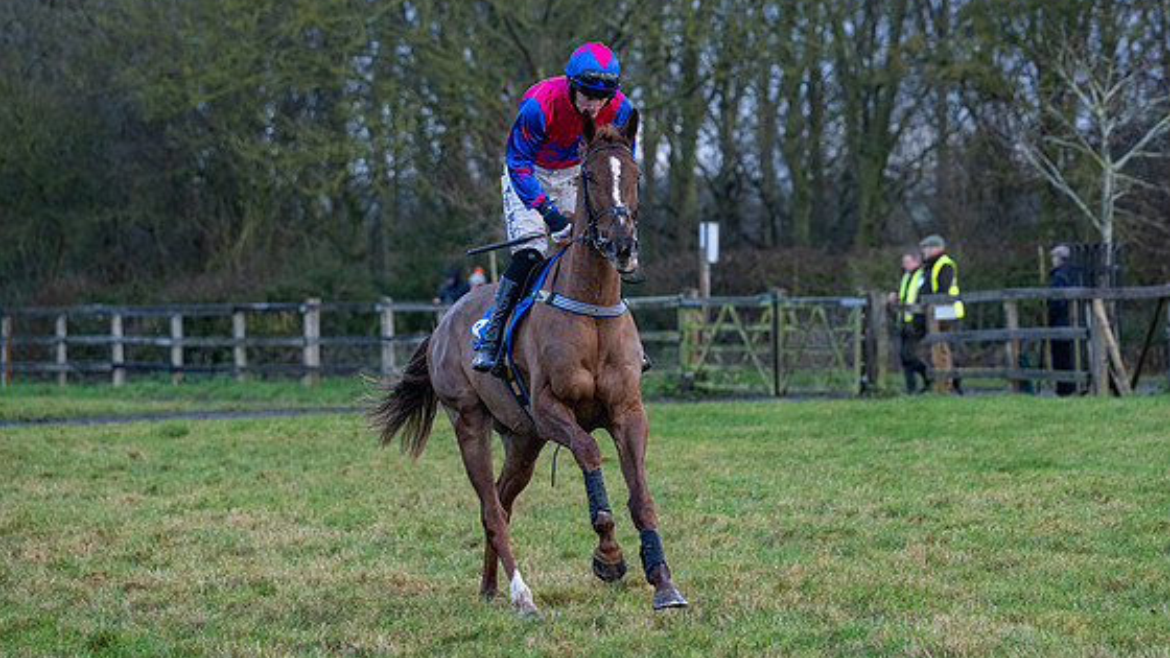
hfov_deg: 12.2
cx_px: 607
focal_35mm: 177
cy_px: 238
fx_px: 5491
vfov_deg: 6.9
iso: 800
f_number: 4
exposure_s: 1/500
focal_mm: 140
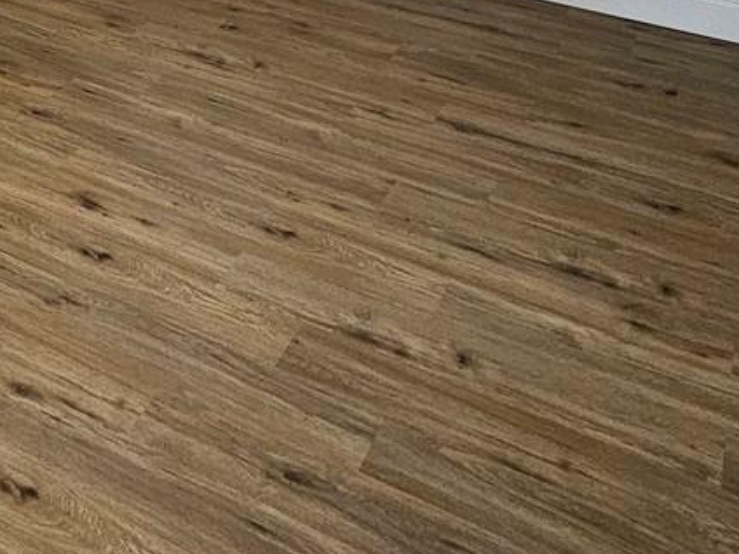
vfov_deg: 25.0
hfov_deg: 35.9
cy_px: -200
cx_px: 38
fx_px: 1046
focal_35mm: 49
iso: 400
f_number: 2.2
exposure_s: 1/60
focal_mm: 2.2
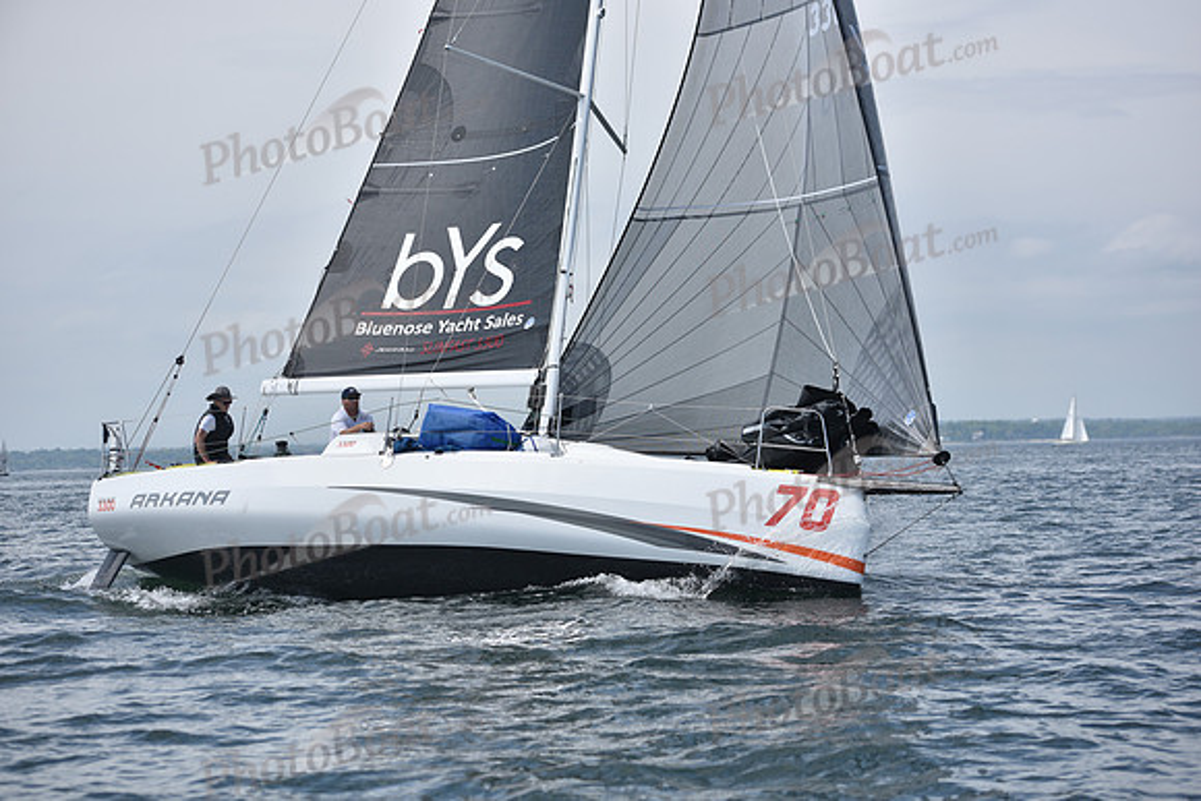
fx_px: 2870
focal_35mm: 86
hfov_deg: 23.6
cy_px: 400
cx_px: 600
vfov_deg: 15.9
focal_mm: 86
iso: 200
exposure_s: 1/4000
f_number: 3.5
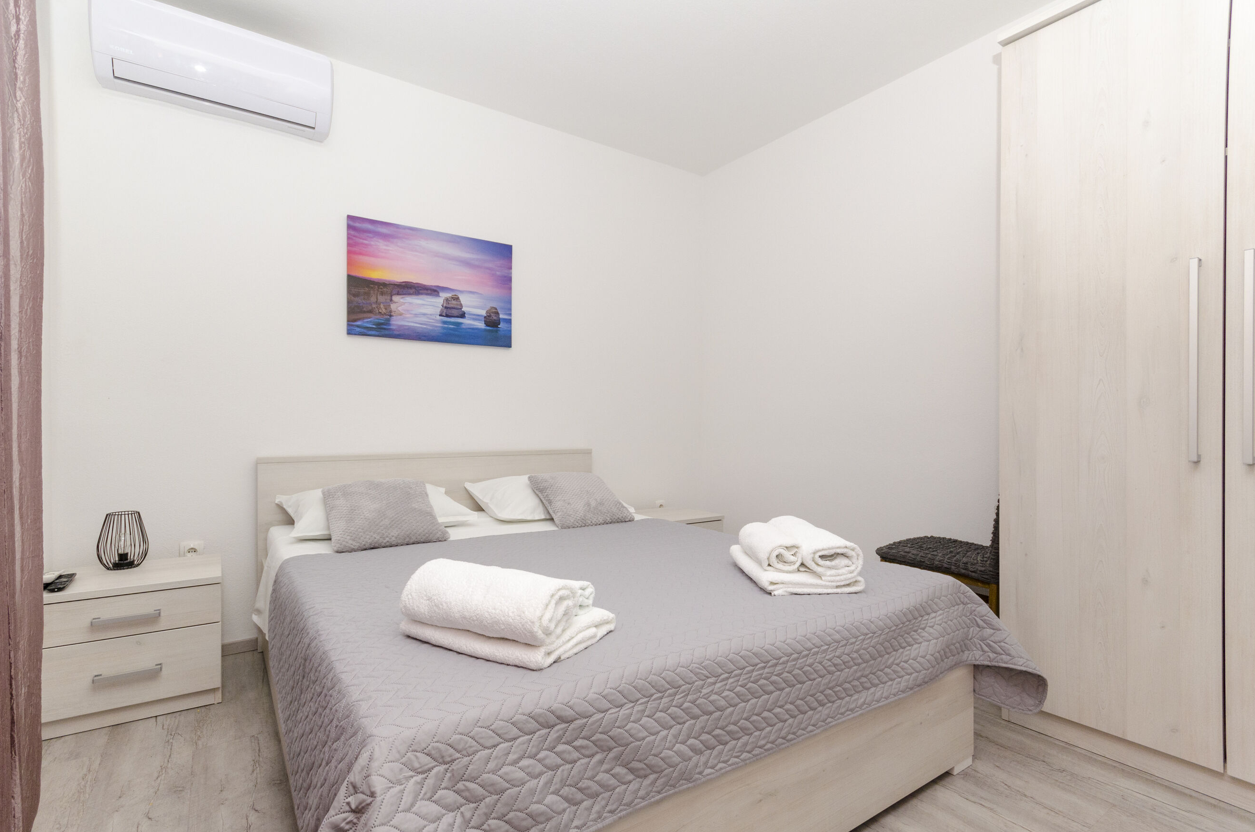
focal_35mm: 16
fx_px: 557
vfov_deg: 73.5
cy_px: 424
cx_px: 591
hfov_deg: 96.7
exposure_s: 1/125
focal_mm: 10
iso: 320
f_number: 8
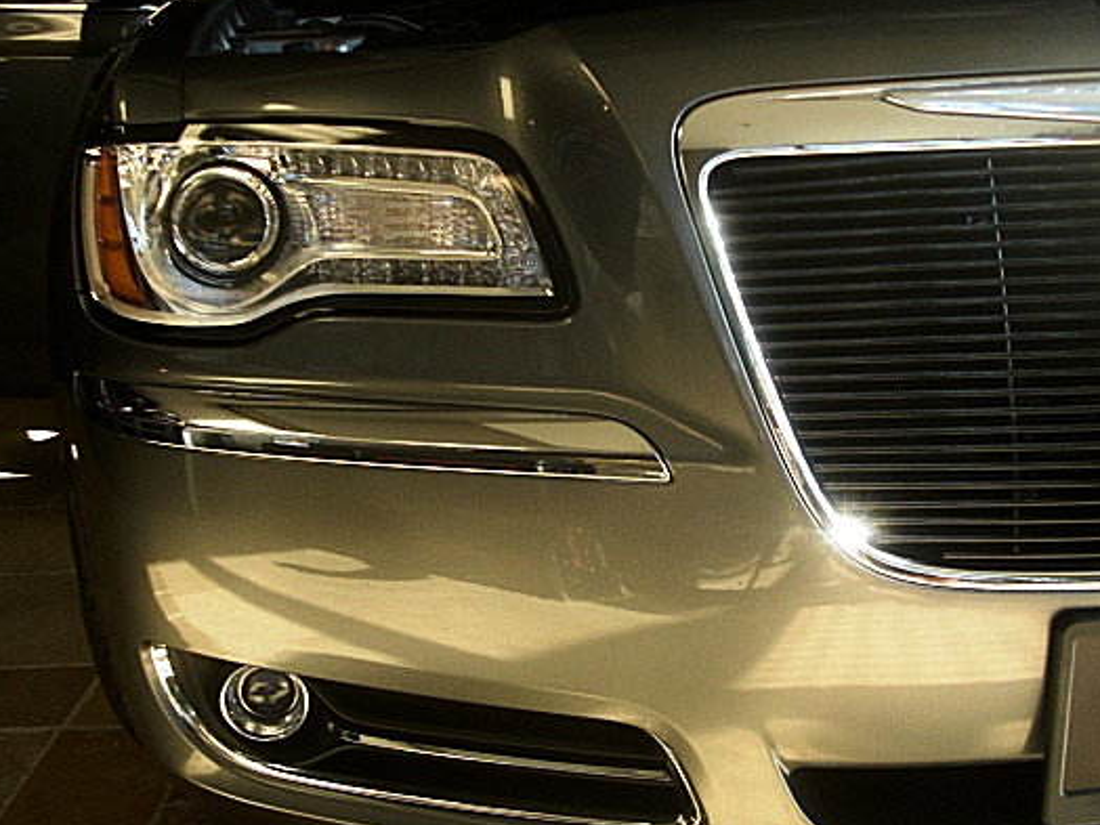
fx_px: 1398
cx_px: 537
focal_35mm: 44
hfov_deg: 42.9
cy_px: 443
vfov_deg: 32.9
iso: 200
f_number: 2.8
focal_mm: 6.3
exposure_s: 1/100
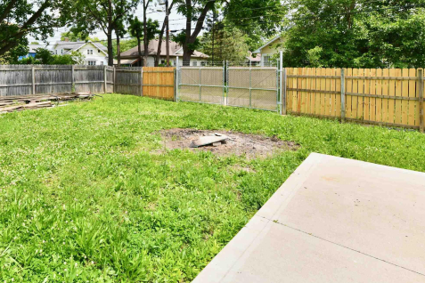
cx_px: 138
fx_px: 260
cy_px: 73
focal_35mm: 22
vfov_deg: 54.7
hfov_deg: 75.9
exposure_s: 1/640
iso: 640
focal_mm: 14
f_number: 13
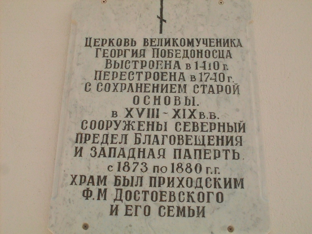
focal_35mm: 60
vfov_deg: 24.4
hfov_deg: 32.2
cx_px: 156
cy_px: 117
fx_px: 541
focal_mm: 9.9
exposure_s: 1/750
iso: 400
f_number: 9.9
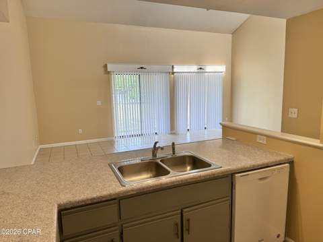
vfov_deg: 56.7
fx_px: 224
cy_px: 121
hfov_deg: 71.7
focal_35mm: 24
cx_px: 162
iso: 64
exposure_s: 1/120
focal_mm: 6.76
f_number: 1.78
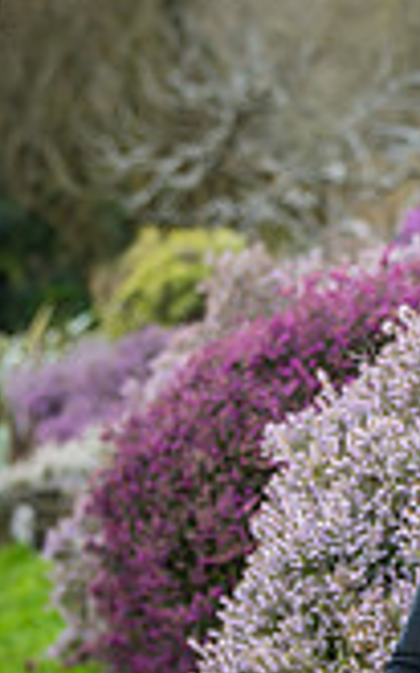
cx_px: 497
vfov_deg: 13.9
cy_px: 530
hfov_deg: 8.6
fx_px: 2750
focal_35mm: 150
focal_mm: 54
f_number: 2.2
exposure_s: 1/800
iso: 280
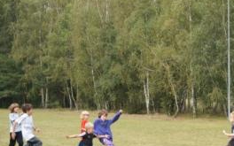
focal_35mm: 91
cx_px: 184
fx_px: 579
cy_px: 111
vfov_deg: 14.3
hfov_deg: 22.5
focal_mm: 35
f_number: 5
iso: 800
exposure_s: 1/2000
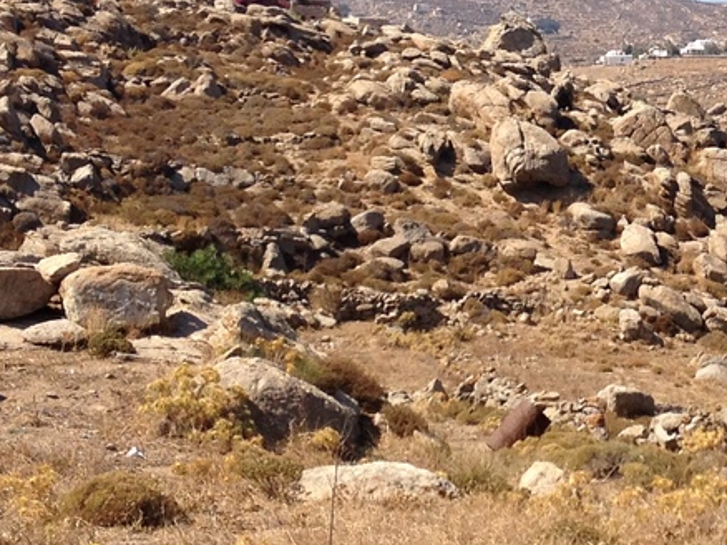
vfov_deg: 11.5
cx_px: 778
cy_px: 75
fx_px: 2687
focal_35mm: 128
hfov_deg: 15.1
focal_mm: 4.28
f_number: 2.4
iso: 50
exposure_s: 1/1623
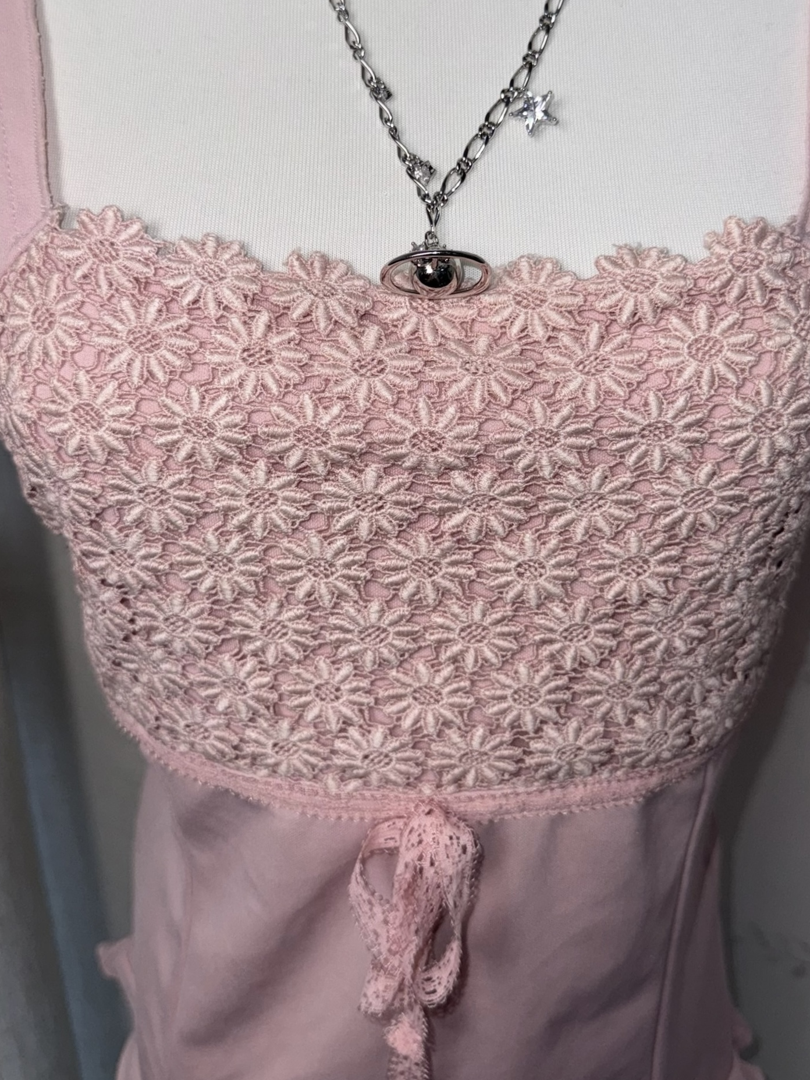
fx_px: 811
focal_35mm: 26
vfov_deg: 67.3
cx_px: 433
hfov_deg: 53.0
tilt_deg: -25.4
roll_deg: -1.3
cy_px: 523
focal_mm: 6.76
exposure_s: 1/419
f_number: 1.78
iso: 50
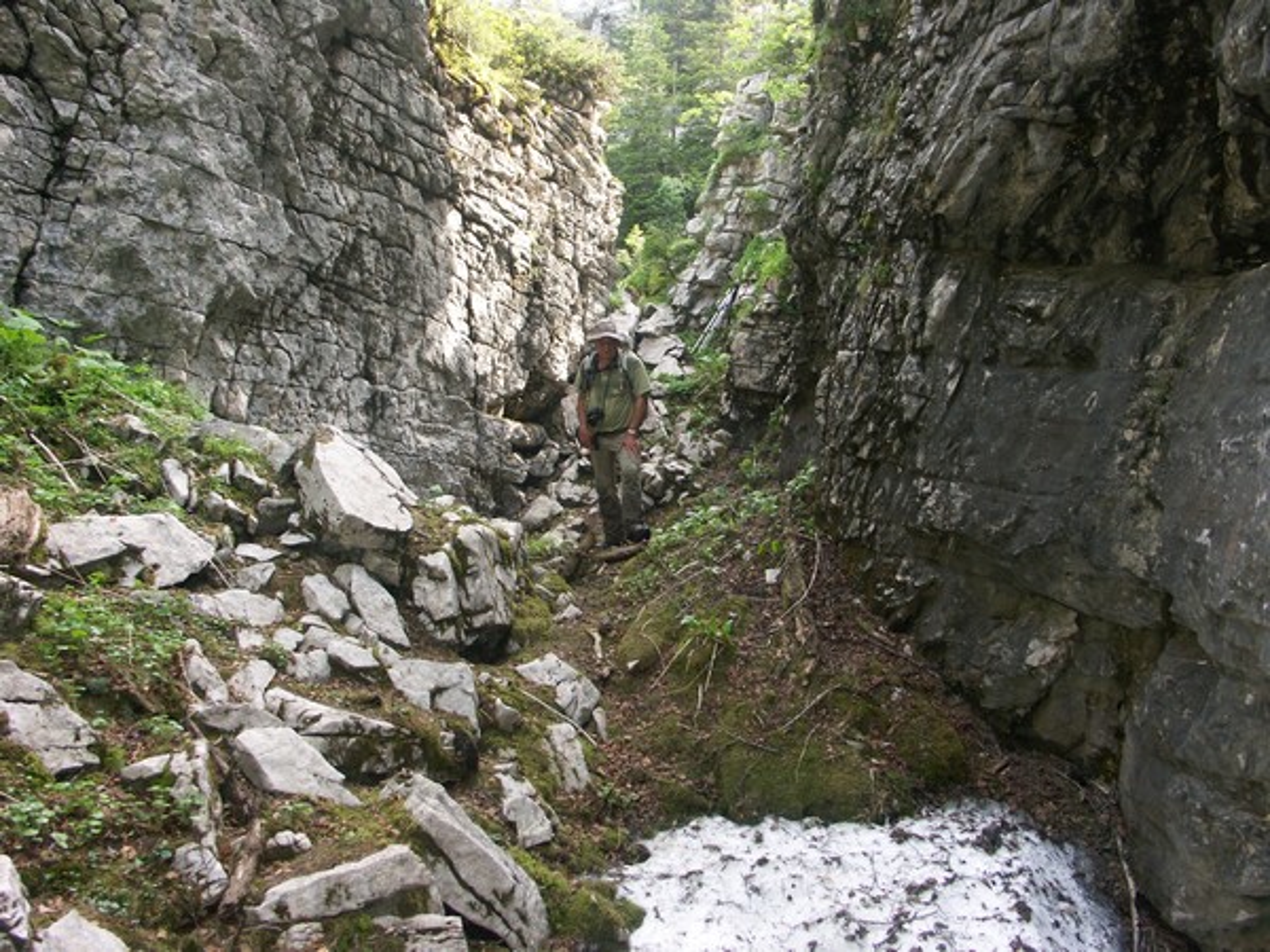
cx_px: 635
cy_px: 476
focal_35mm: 31
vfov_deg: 45.4
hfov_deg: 58.4
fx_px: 1137
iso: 100
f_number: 2.8
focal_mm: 7.95
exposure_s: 1/60
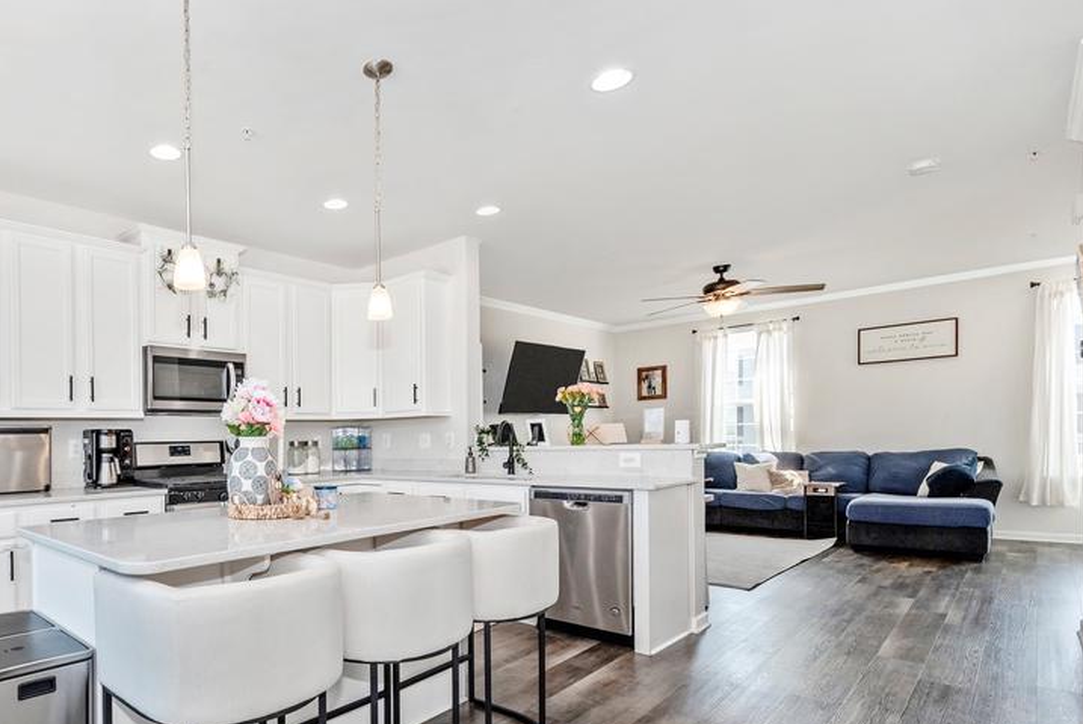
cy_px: 440
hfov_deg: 79.9
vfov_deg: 61.4
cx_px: 325
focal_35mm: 20
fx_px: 602
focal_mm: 14
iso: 400
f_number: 9
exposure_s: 1/60
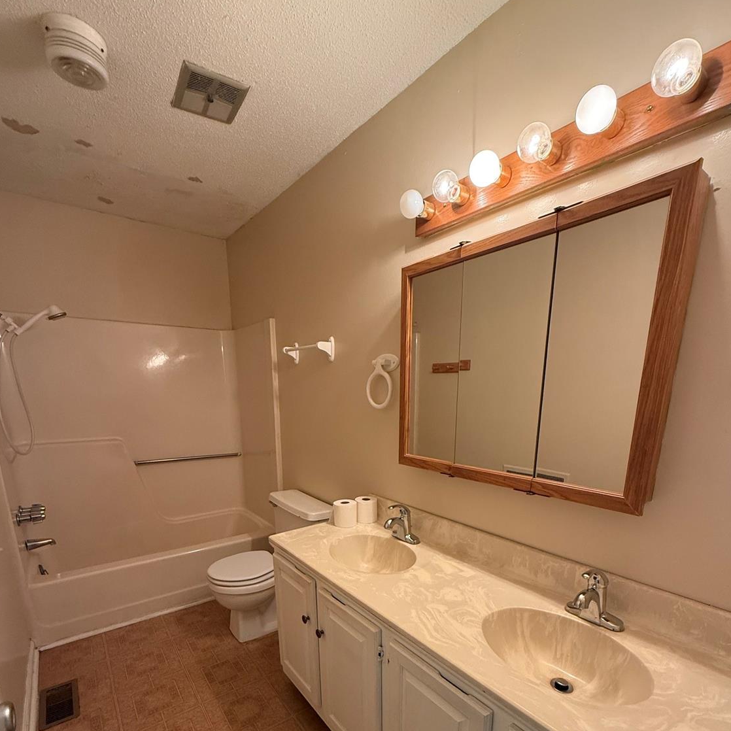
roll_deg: -1.1
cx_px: 368
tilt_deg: -13.8
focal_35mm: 17
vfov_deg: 80.8
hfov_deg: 84.0
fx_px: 406
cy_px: 496
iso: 320
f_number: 2.2
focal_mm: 2.22
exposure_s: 1/60
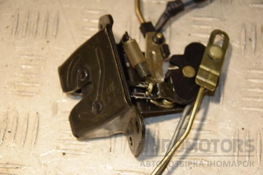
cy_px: 88
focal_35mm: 112
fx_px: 822
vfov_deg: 12.2
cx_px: 132
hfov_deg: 18.2
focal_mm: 75
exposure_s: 1/160
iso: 800
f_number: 5.3
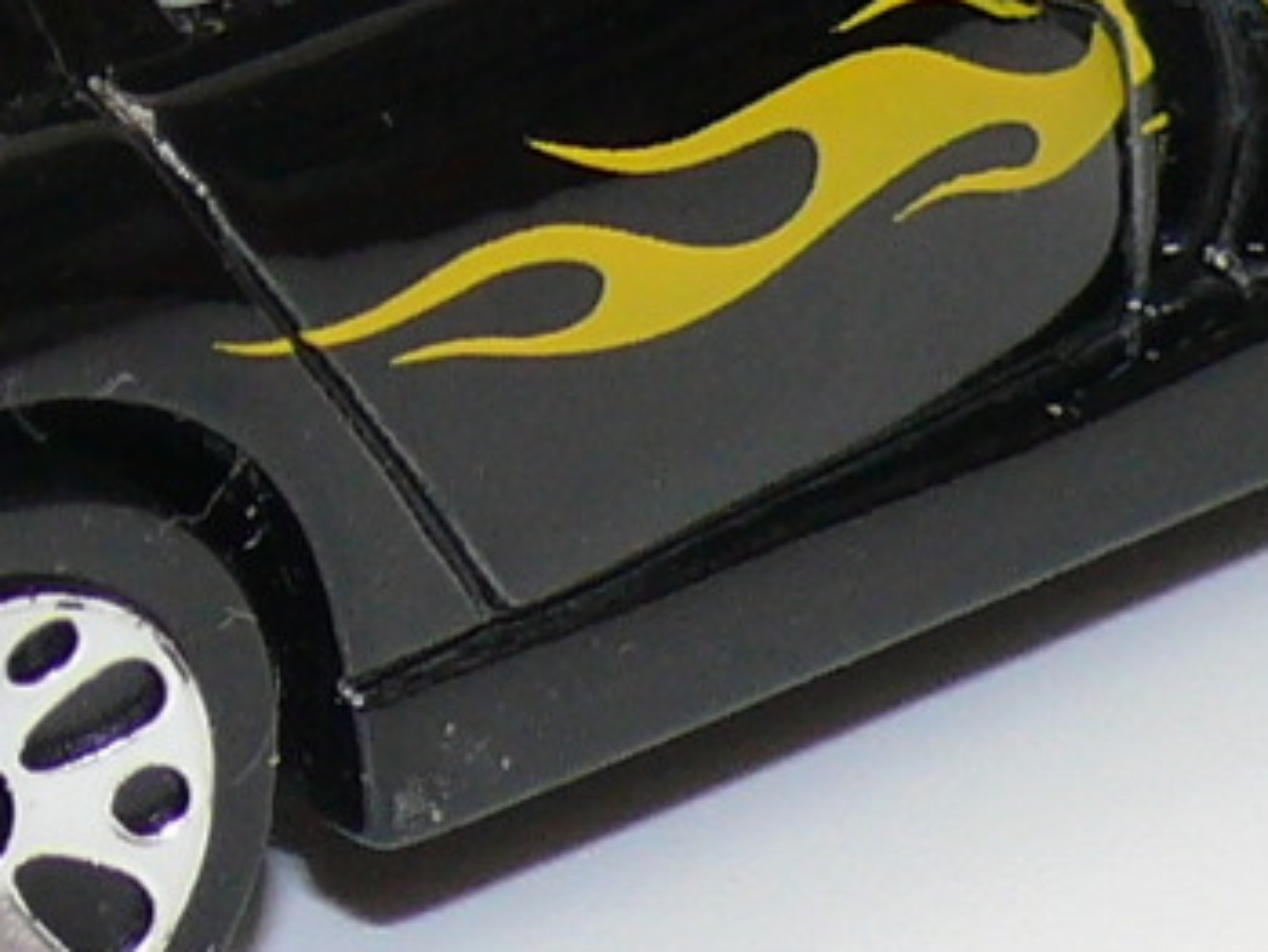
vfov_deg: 3.2
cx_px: 291
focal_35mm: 467
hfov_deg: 4.2
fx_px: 17112
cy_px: -189
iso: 100
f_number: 4
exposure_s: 1/50
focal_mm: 13.3
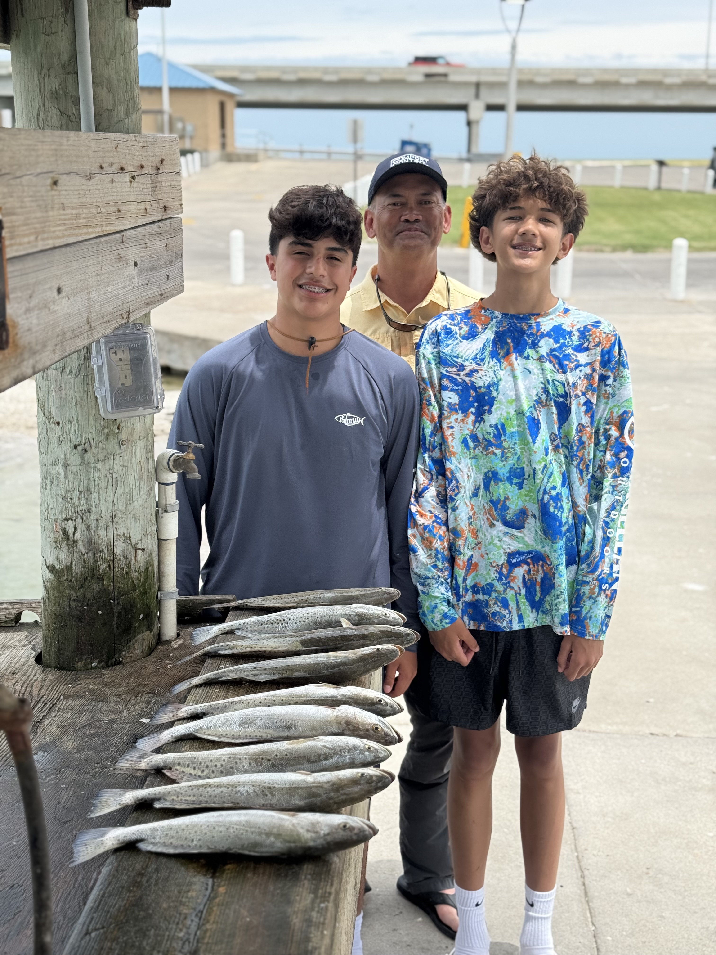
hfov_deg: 30.3
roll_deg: +0.3
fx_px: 1324
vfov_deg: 39.7
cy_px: 478
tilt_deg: -15.3
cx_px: 358
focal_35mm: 48
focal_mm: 6.76
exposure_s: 1/3425
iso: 64
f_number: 1.78
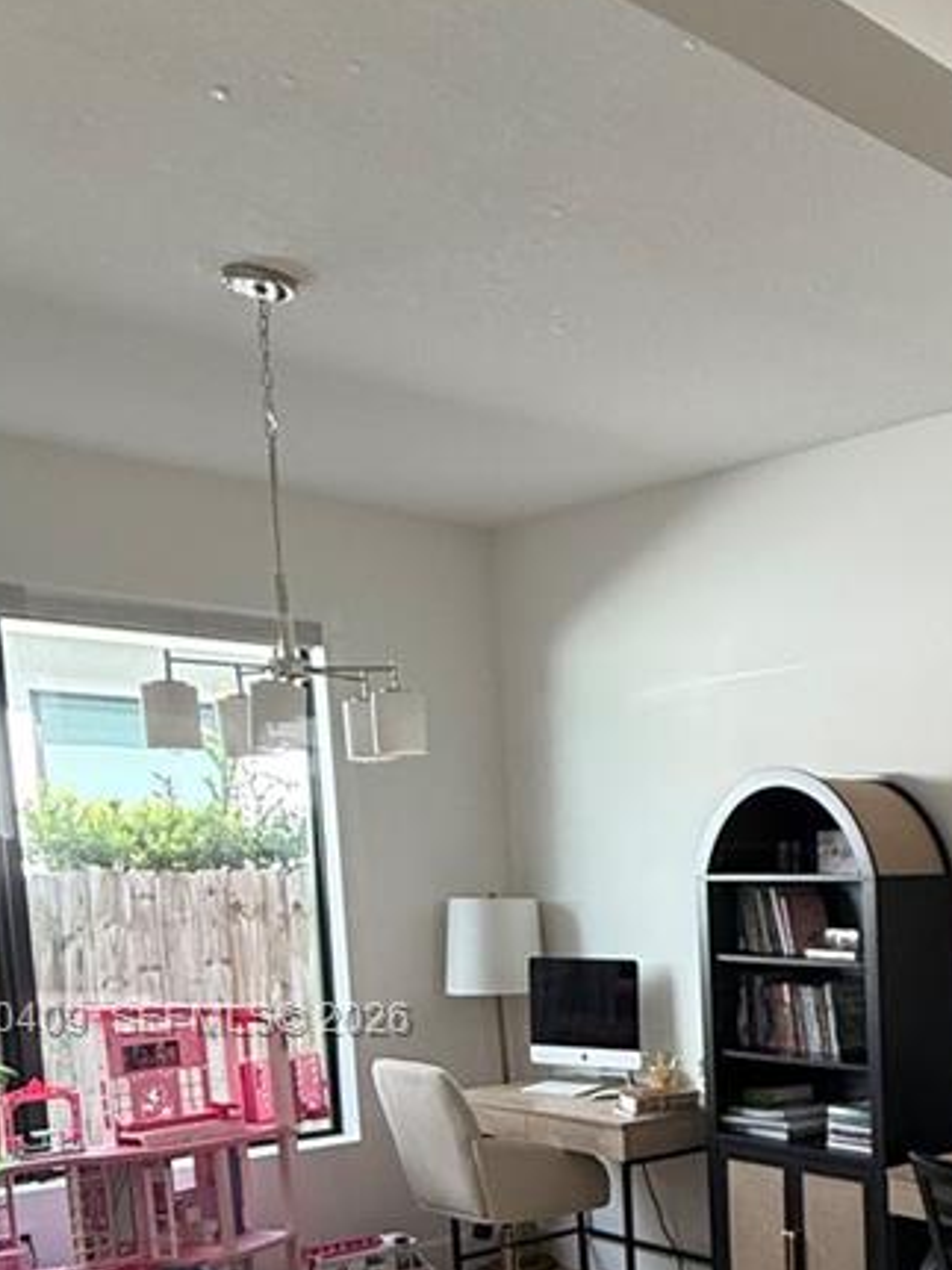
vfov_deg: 45.4
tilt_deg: -6.5
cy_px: 1022
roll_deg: +0.0
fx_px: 1431
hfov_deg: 30.3
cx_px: 1191
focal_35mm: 39
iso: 200
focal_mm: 2.22
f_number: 2.2
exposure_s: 1/120
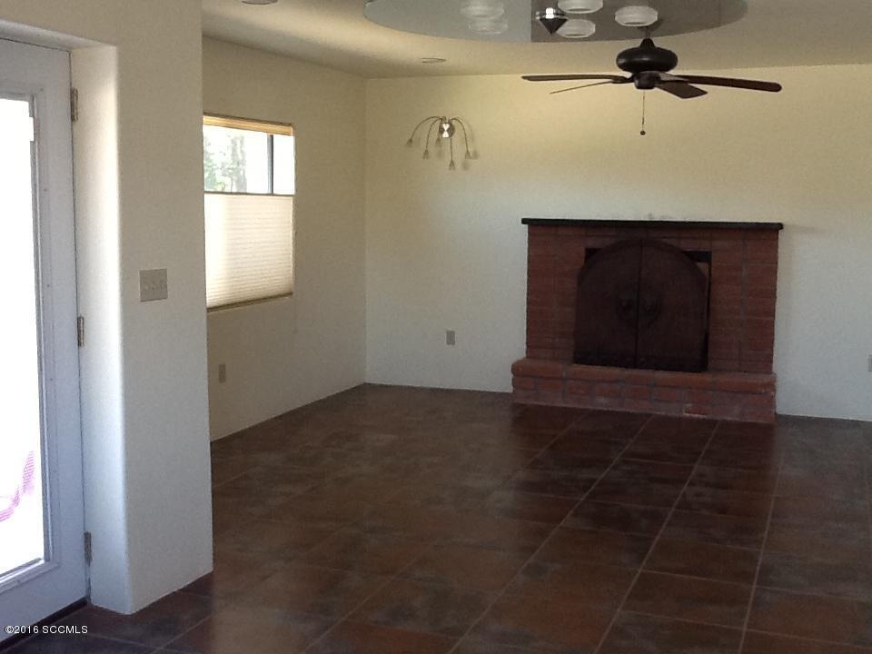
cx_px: 436
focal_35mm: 44
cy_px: 327
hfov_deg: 42.9
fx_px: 1108
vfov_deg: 32.9
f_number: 2.4
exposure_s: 1/30
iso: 80
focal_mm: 2.03
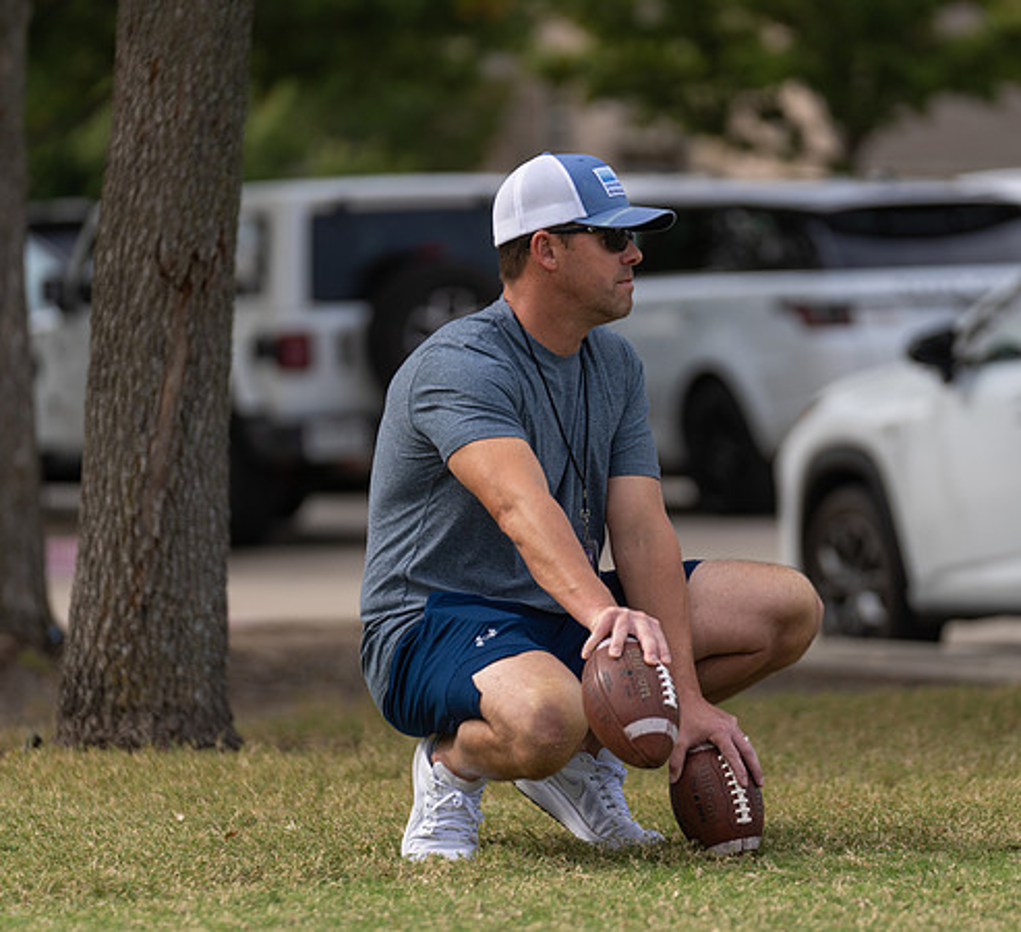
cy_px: 463
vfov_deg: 7.7
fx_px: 6918
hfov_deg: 8.4
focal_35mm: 217
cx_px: 569
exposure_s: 1/1600
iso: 100
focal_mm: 162
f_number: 2.8
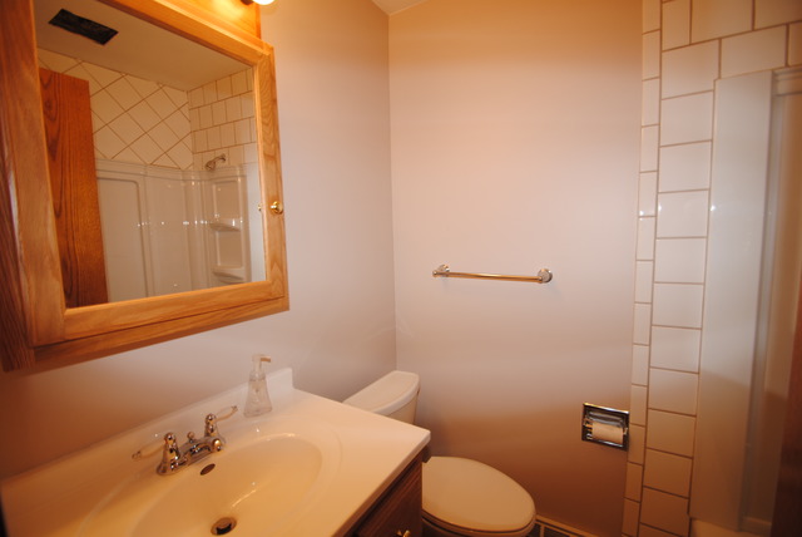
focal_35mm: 15
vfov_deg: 77.4
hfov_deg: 100.3
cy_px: 268
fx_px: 334
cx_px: 401
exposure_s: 1/60
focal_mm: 10
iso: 125
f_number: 4
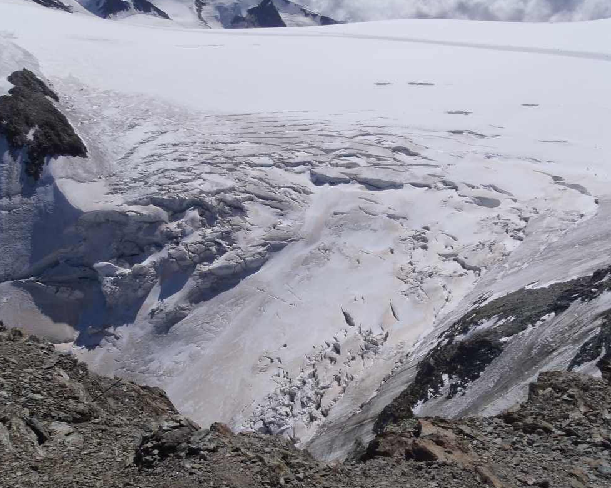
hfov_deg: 58.8
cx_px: 308
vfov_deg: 48.5
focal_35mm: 30
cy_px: 246
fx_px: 542
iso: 80
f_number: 5.6
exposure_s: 1/1250
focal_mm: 5
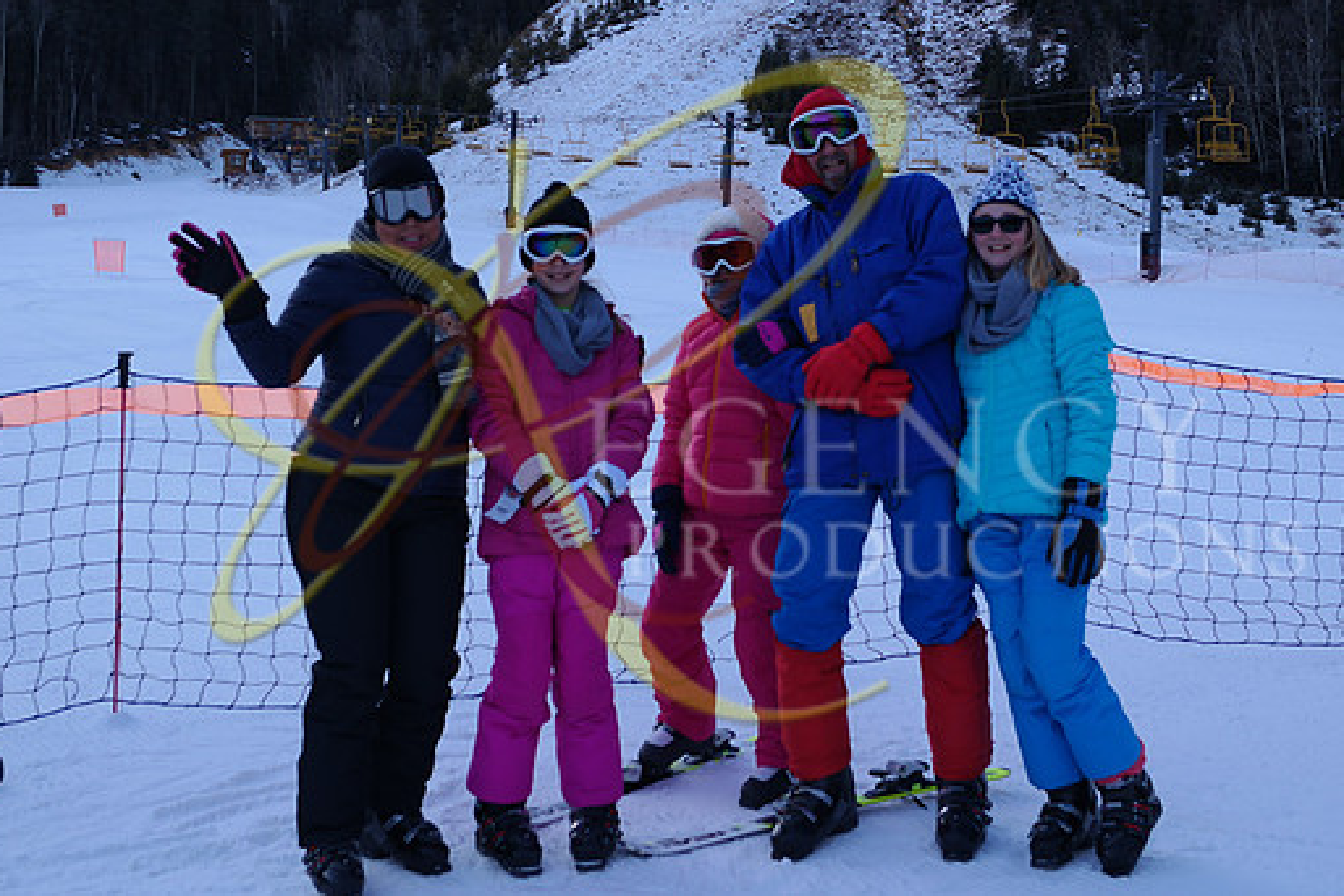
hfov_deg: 38.2
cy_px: 392
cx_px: 700
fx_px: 1941
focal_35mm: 52
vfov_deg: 26.0
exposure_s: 1/160
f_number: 5
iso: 100
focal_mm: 30
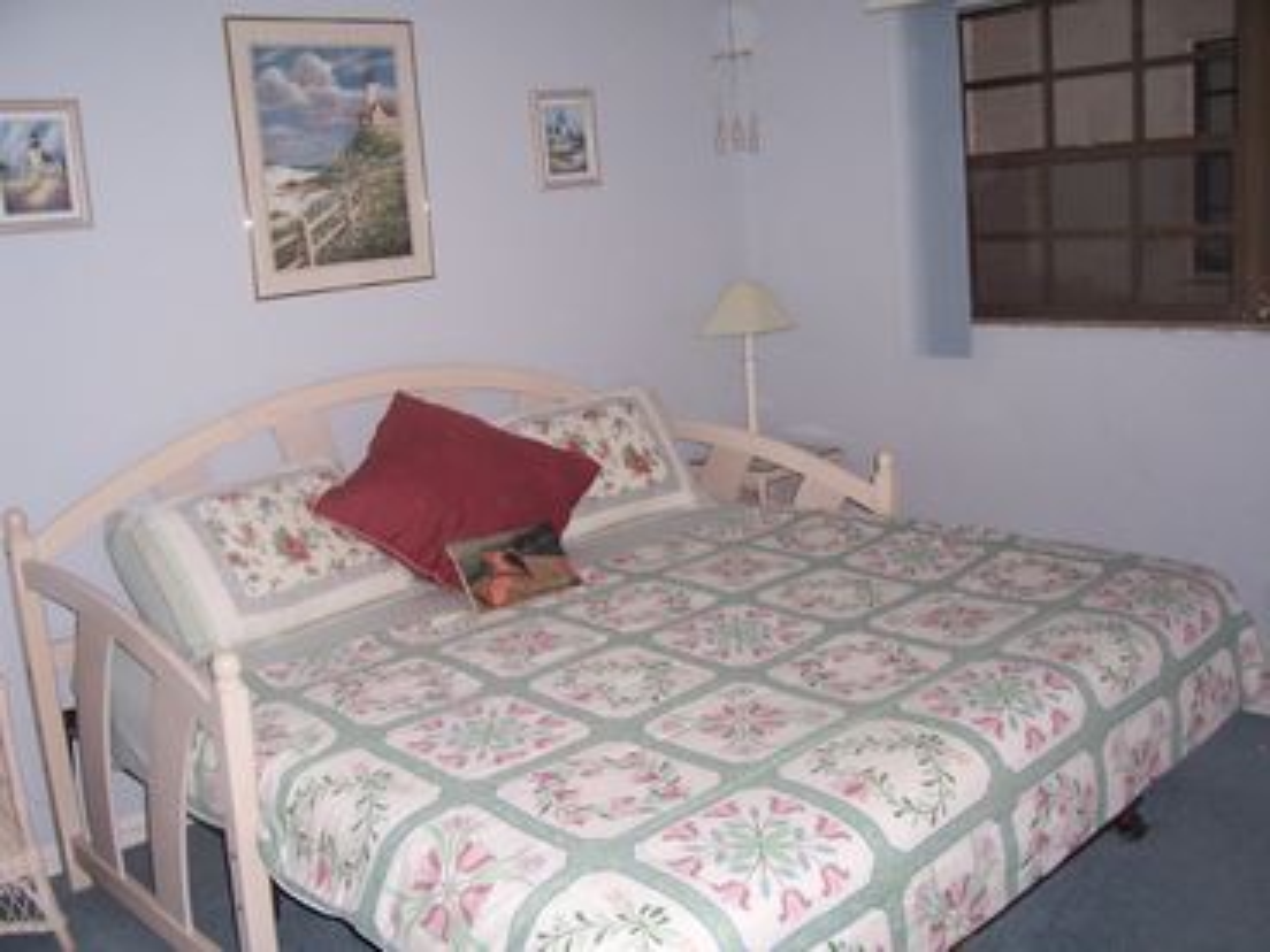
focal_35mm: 34
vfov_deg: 41.8
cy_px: 476
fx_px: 1247
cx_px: 635
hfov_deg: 54.0
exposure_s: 1/60
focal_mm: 5.6
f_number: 2.7
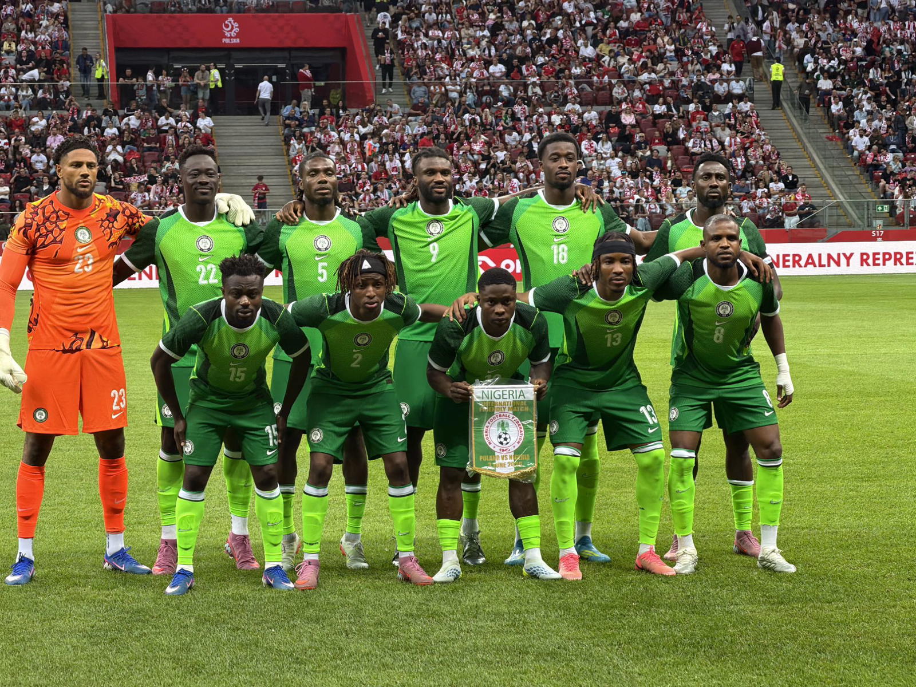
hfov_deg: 19.6
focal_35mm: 100
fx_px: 2646
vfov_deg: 14.8
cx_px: 458
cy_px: 344
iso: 200
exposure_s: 1/100
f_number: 2.8
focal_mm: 16.89
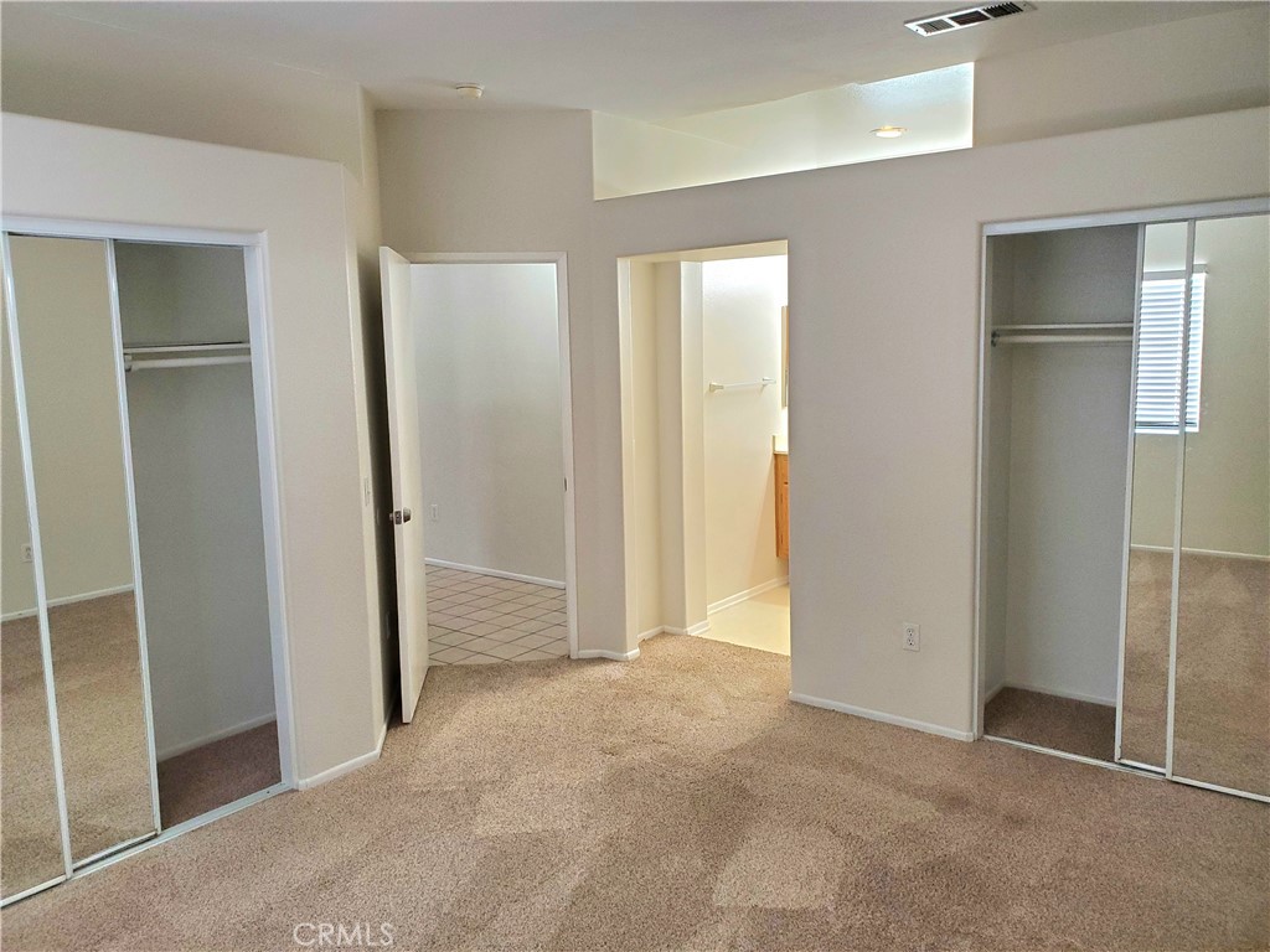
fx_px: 954
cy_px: 476
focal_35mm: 26
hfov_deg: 67.3
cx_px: 635
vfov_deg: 53.1
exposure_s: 1/40
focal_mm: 4.3
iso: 320
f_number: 2.4
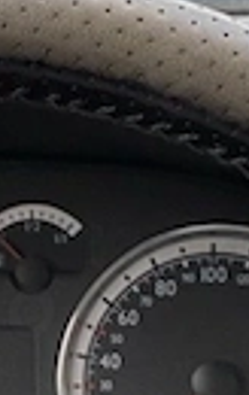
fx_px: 1823
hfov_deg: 7.8
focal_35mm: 169
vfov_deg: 12.0
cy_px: 501
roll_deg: +0.7
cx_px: -18
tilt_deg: -22.0
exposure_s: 1/75
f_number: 1.8
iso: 125
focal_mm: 4.25
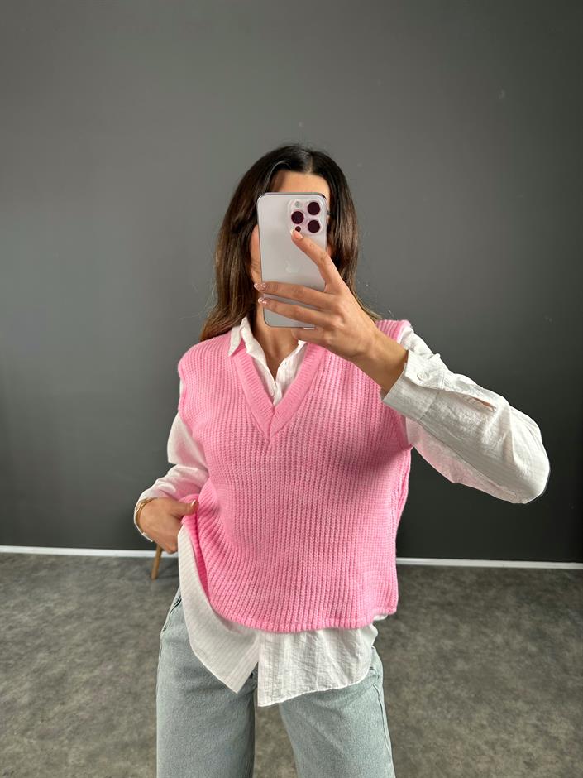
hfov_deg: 56.8
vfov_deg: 71.6
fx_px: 539
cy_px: 389
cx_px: 292
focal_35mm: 24
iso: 100
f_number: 1.78
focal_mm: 6.86
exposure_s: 1/121
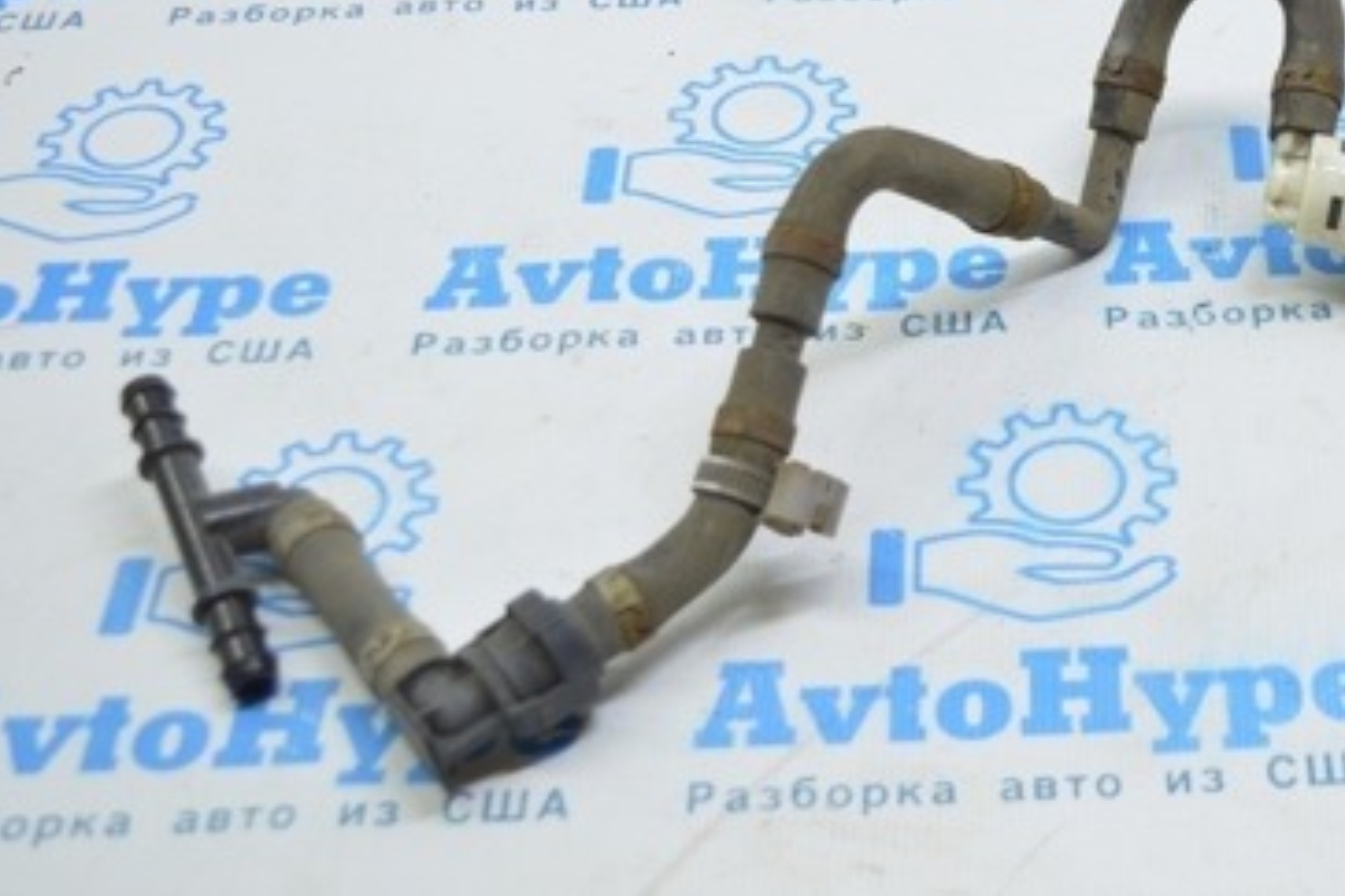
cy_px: 224
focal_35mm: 74
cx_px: 1063
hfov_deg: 26.9
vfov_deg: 18.3
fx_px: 2765
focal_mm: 28
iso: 400
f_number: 4.2
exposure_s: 1/50
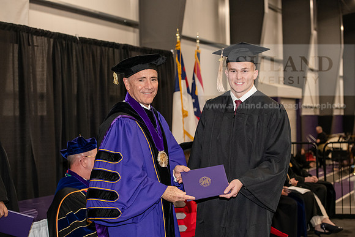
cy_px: 118
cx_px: 178
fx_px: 690
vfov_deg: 19.5
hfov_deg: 28.8
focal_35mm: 70
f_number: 5
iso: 2500
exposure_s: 1/200
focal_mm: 70
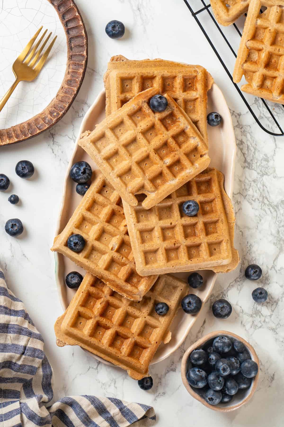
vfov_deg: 19.5
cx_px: 142
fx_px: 1244
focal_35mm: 105
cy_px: 214
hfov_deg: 13.0
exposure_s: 1/160
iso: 100
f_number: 16
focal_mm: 105
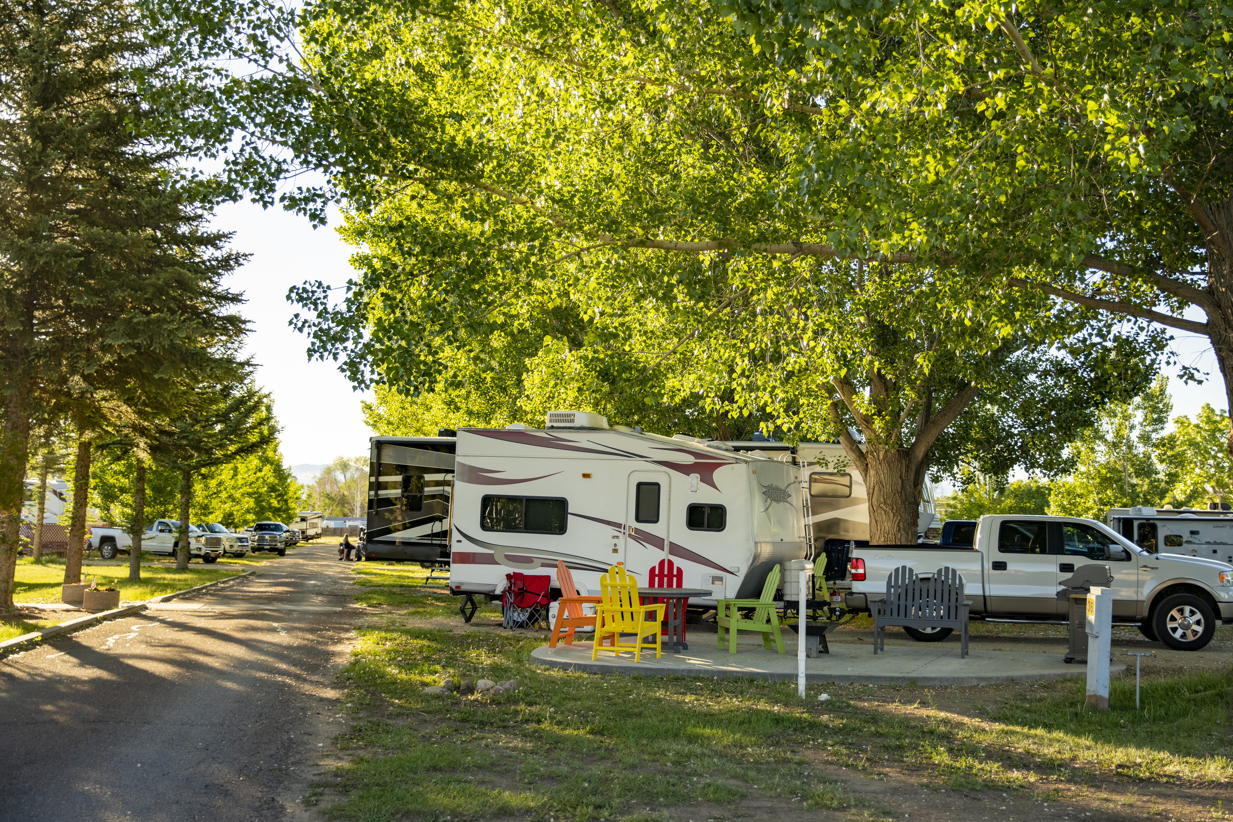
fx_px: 1336
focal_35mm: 39
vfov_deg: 34.2
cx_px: 671
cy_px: 411
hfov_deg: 49.5
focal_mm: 35
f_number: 2.8
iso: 500
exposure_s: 1/320
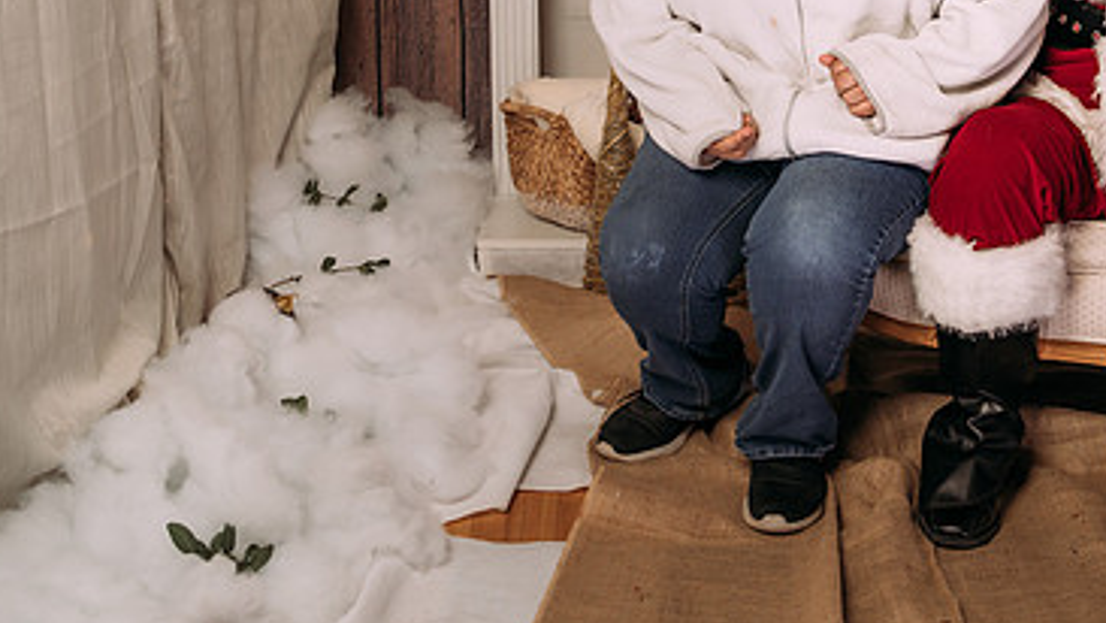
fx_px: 1848
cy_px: 69
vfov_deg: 18.8
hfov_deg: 32.8
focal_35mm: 63
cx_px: 792
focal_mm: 35
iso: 100
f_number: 5
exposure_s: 1/100
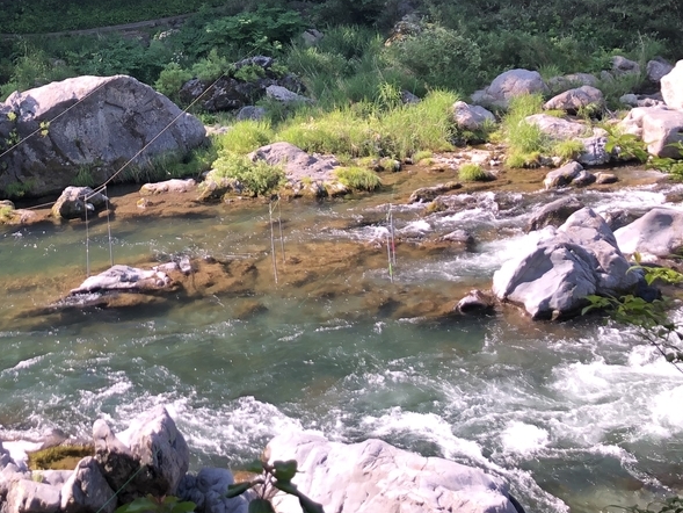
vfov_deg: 25.0
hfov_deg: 32.5
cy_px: 62
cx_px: 102
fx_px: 1125
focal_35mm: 57
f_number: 1.8
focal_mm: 3.99
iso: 25
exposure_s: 1/120
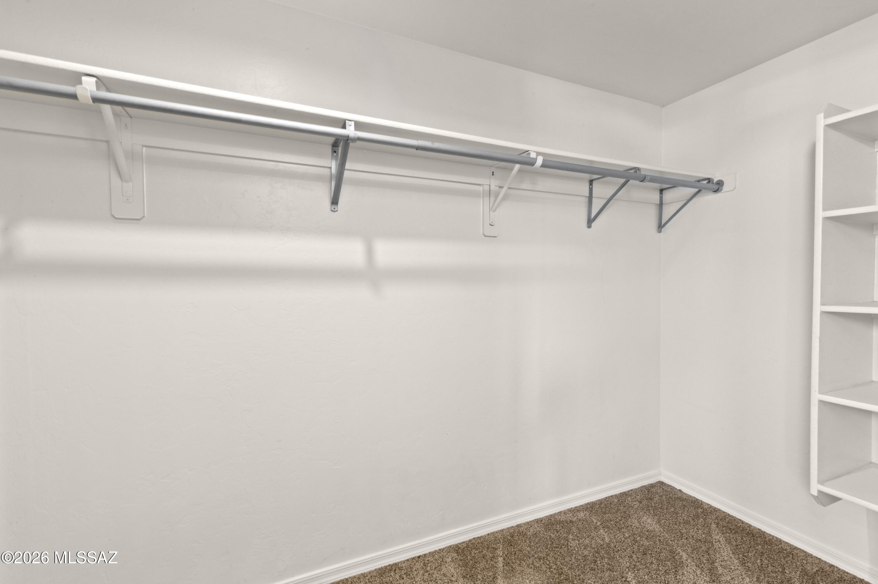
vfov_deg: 73.7
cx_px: 439
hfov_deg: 96.8
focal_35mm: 16
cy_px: 292
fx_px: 390
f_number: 22
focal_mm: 16
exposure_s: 1.6
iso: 800
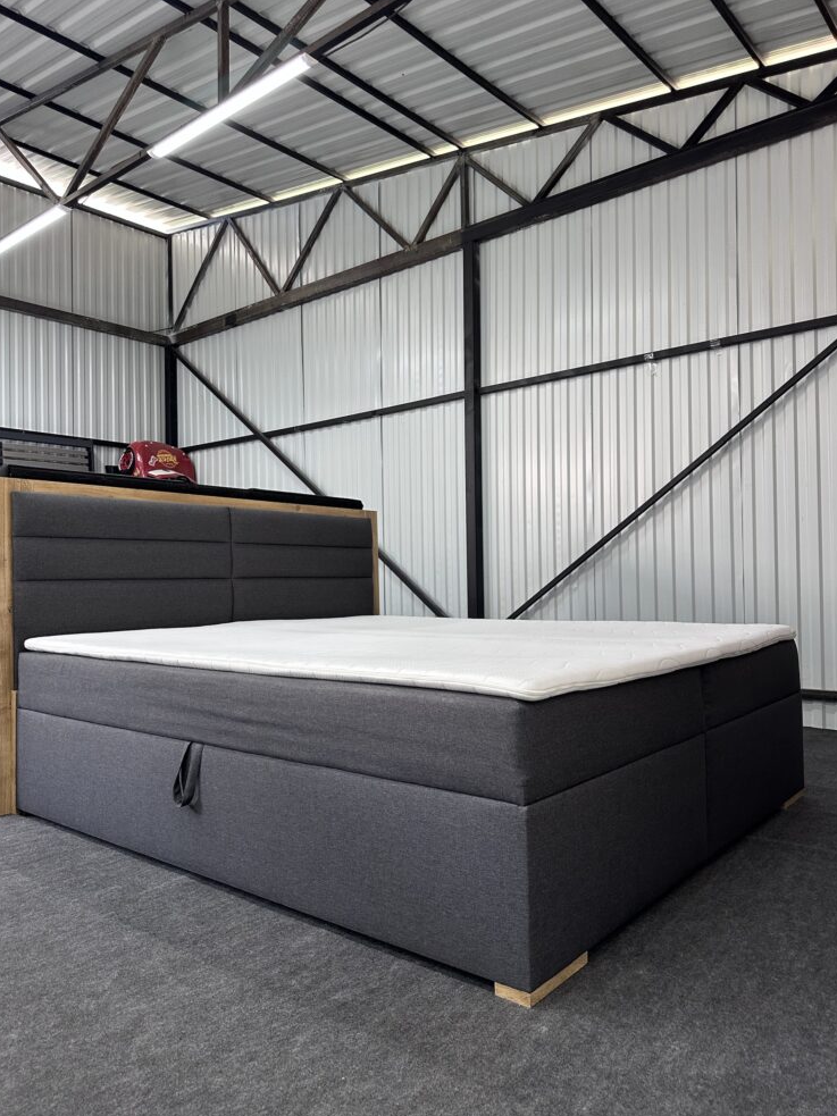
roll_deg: +0.1
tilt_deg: +3.6
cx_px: 408
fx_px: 806
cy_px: 560
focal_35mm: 25
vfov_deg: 69.4
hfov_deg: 54.9
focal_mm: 6.86
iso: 250
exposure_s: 1/79
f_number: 1.78
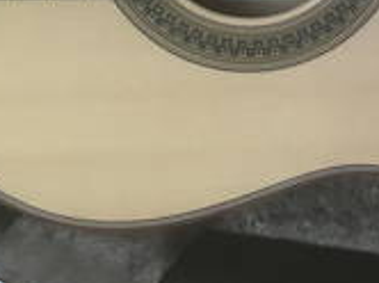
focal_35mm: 105
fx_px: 1148
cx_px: 434
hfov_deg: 18.0
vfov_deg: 13.6
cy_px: -82
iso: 125
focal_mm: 4.15
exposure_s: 1/33
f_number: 2.2
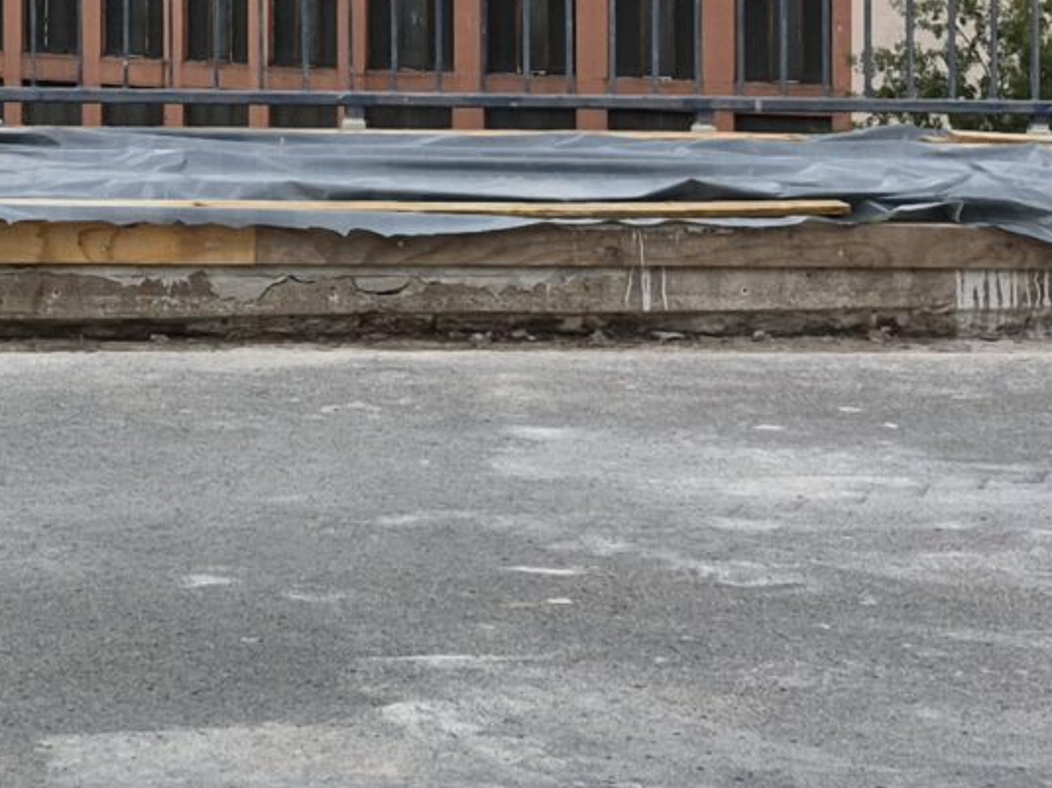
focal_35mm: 110
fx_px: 3342
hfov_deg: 17.9
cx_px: 570
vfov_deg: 13.2
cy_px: -92
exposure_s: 1/1668
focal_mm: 5.4
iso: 80
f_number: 1.8
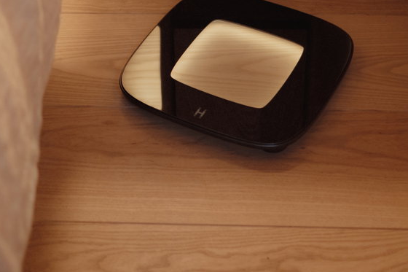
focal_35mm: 100
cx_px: 113
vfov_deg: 13.2
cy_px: -78
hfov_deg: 20.3
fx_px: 1133
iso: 320
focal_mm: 23
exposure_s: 1/250
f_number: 1.4
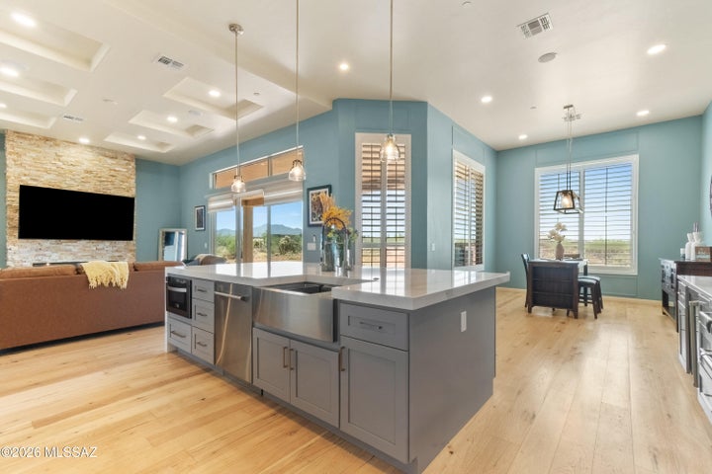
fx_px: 297
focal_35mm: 15
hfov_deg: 100.4
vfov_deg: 77.3
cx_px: 356
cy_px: 237
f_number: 22
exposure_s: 1/5
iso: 1600
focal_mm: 10
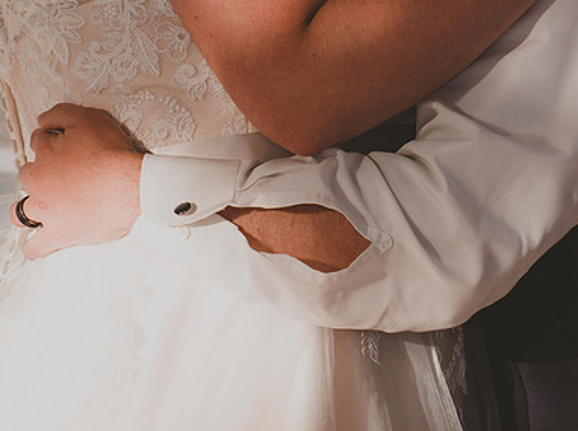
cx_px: 342
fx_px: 6133
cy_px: 126
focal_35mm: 368
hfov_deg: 5.4
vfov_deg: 4.0
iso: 100
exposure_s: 1/200
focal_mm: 150
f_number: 8
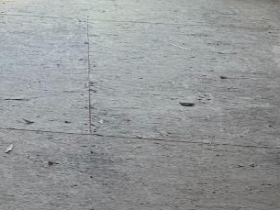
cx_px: -110
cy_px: -221
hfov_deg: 15.6
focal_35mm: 118
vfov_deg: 11.3
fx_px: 955
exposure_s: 1/423
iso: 80
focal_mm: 6.76
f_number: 1.78
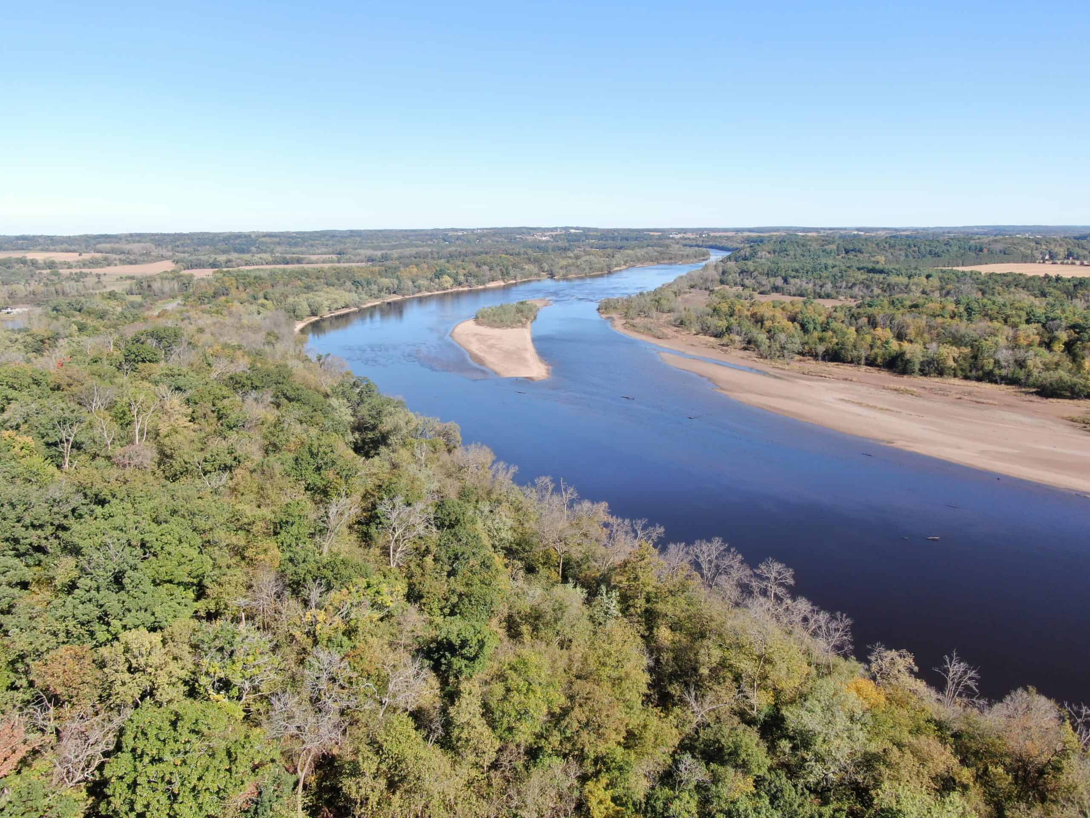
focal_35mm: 24
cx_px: 545
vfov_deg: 56.8
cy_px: 409
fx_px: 756
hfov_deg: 71.6
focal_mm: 4.39
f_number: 2.8
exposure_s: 1/640
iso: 100
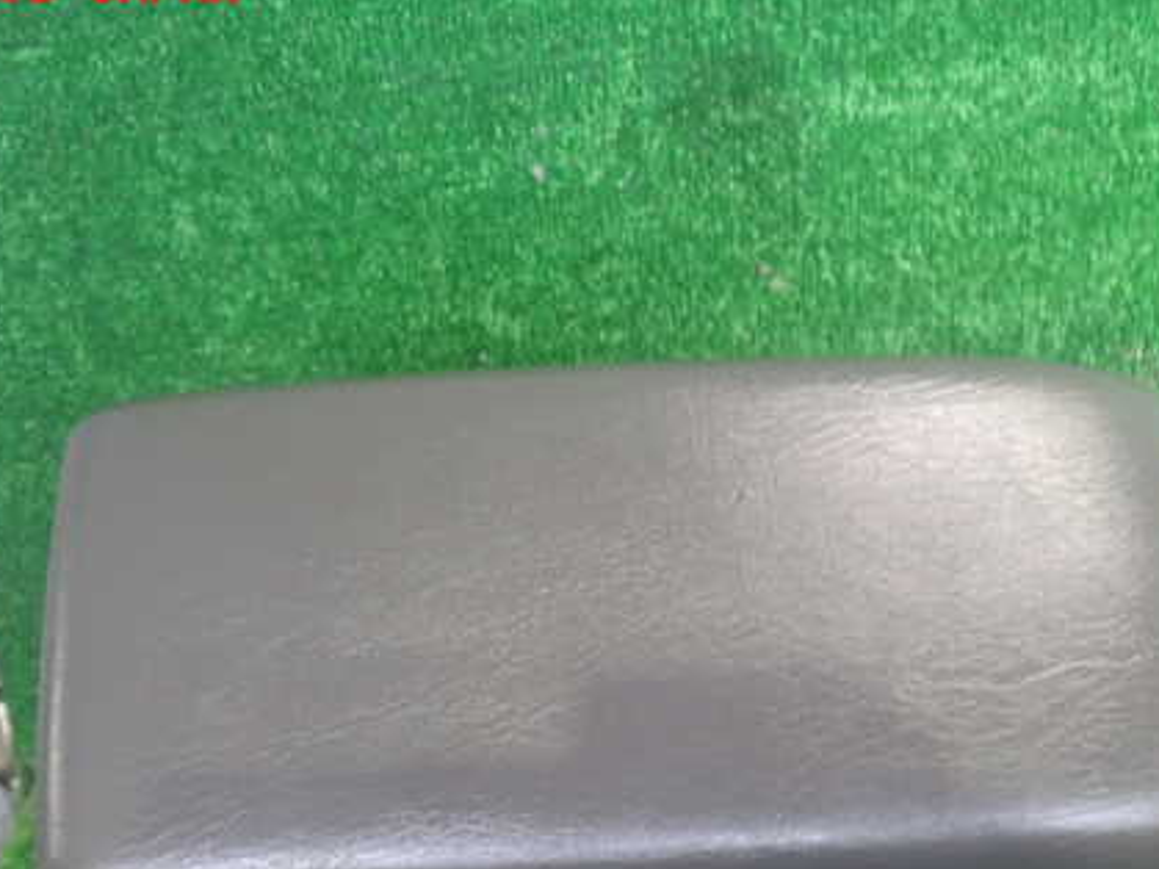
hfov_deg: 43.9
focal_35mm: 43
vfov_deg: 33.3
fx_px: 1439
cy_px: 573
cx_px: 567
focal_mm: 5.4
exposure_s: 1/80
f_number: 2.3
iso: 640
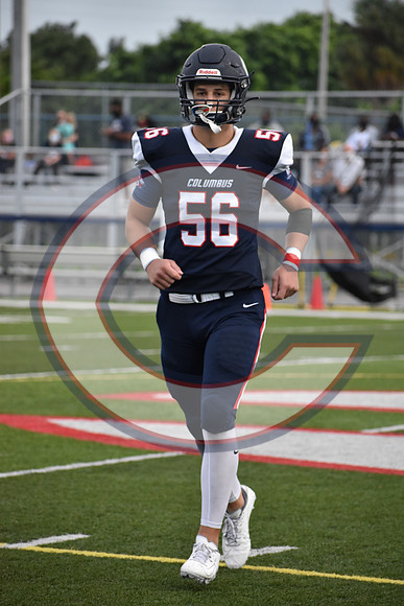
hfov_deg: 6.1
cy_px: 303
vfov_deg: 9.1
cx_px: 202
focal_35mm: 225
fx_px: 3785
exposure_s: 1/500
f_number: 5
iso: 1250
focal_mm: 150
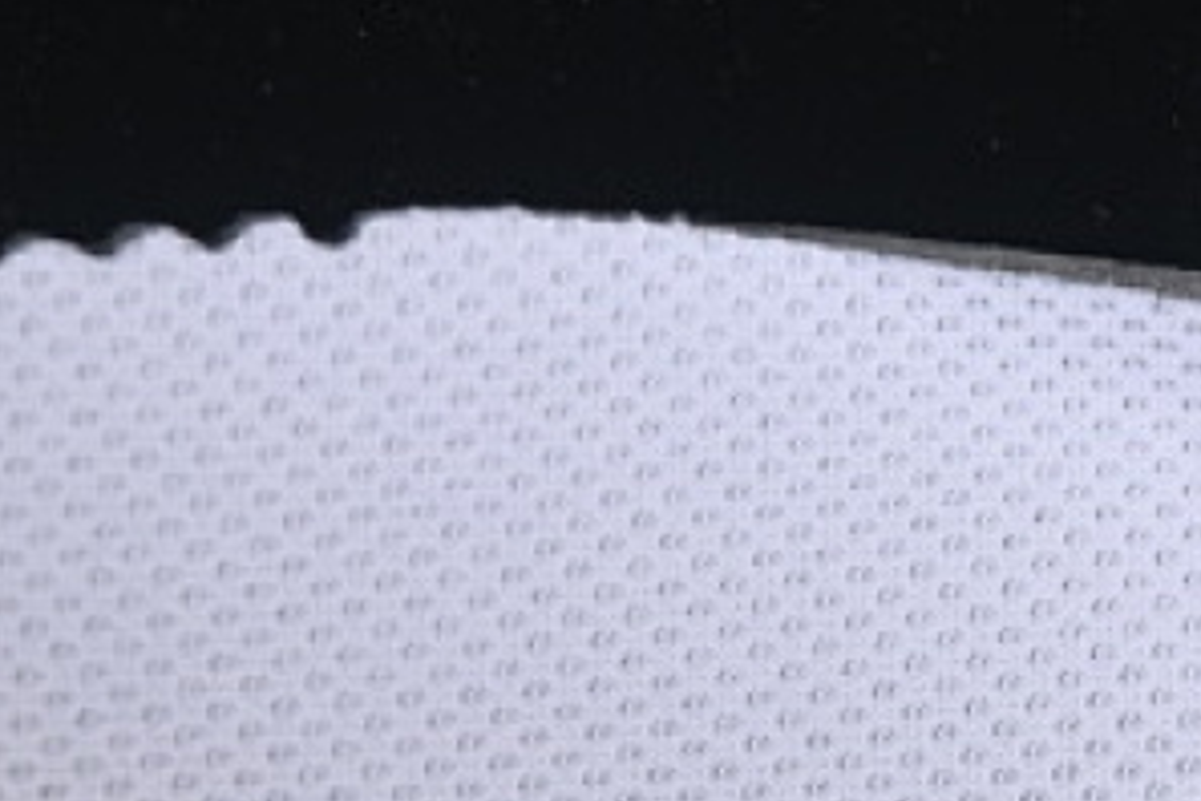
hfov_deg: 7.4
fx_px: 9107
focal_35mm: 273
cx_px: 1844
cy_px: 1197
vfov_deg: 5.0
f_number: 7.1
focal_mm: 50
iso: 160
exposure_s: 1/80
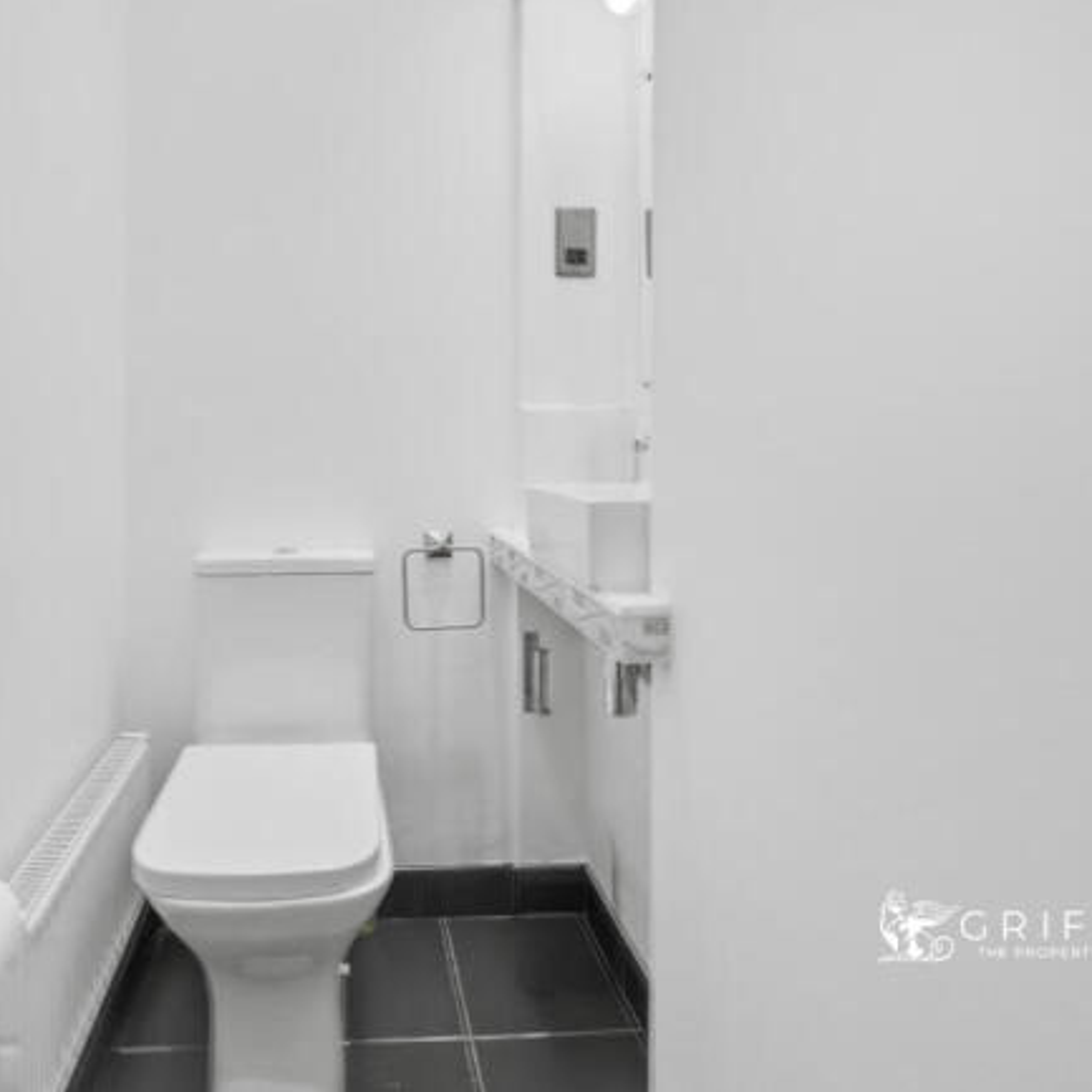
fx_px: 642
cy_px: 543
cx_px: 372
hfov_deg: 78.3
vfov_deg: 80.7
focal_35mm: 18
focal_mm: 14
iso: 100
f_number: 3.2
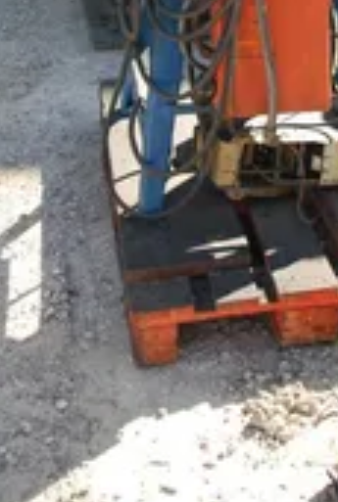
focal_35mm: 63
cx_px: 259
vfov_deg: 28.3
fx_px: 882
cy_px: -76
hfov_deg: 21.5
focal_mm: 18
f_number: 8
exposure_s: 1/60
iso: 200
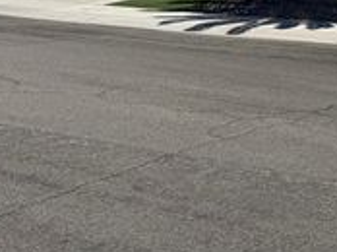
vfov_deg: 20.1
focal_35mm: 69
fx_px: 671
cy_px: -42
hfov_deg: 24.0
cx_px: 461
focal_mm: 6.76
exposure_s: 1/7092
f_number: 1.78
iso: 80
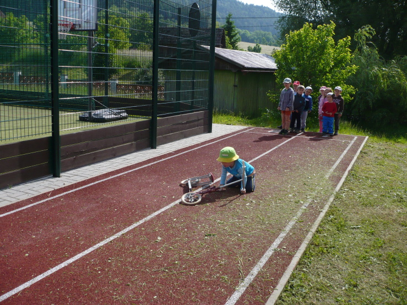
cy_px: 152
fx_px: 411
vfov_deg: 40.7
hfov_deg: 52.6
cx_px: 204
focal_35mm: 35
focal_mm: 5.8
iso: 100
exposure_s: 1/1000
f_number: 2.8
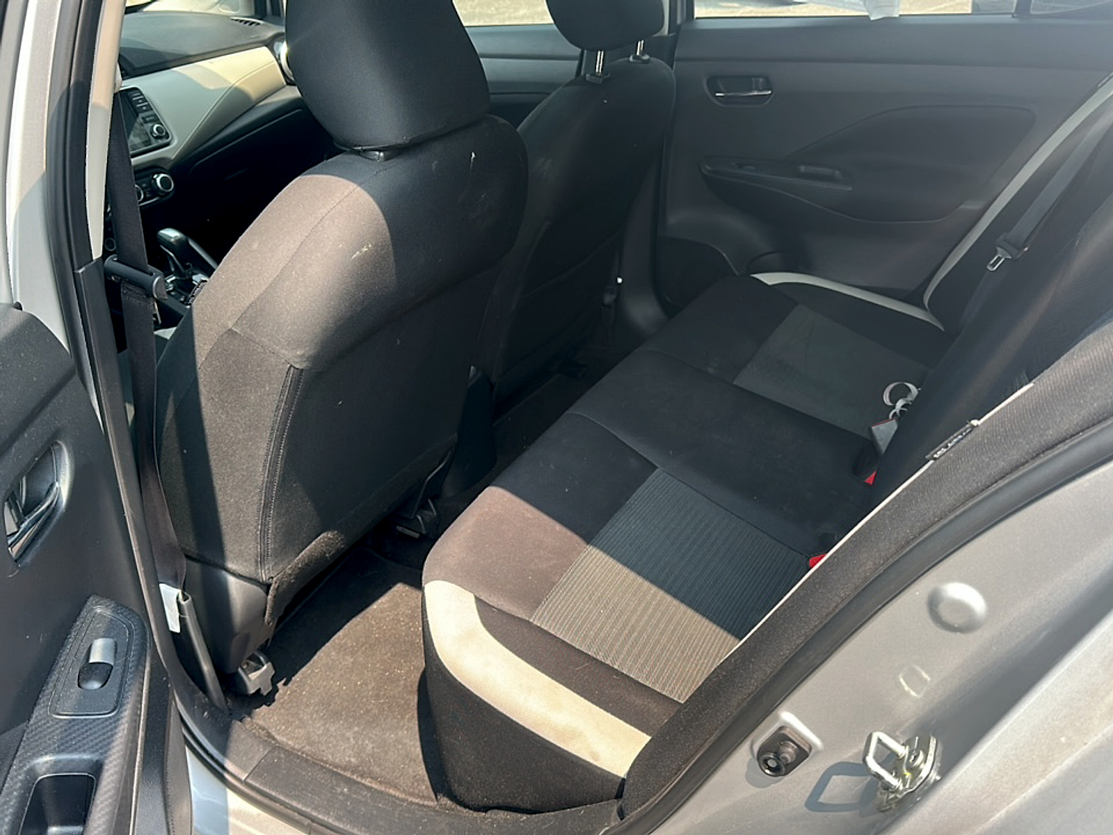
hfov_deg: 69.4
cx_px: 556
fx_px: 804
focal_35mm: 25
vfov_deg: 54.9
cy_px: 418
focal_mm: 6.86
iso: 100
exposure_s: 1/681
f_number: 1.78
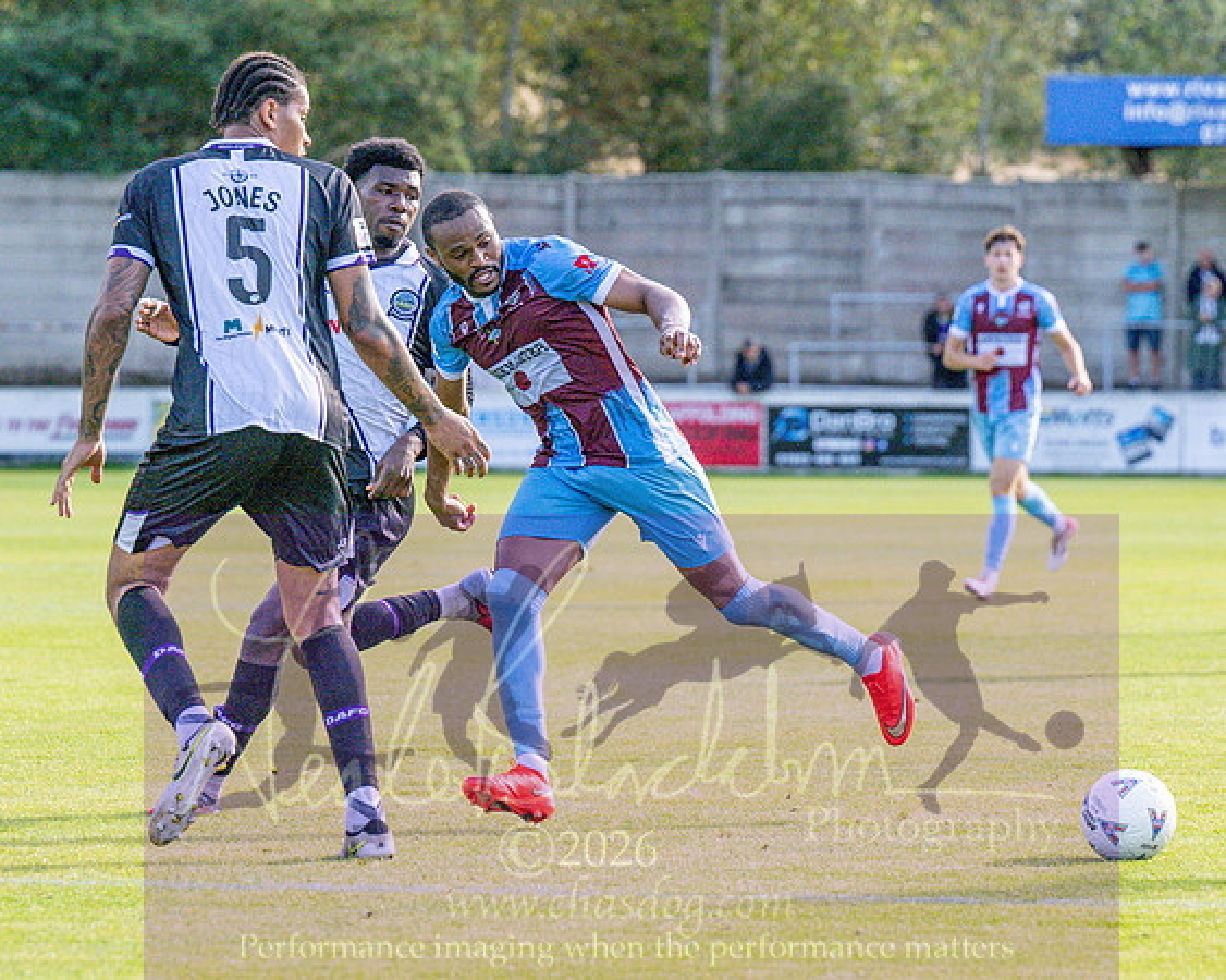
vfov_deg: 5.6
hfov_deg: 7.0
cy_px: 514
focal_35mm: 274
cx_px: 442
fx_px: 9950
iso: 400
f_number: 4
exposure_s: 1/3200
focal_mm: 135
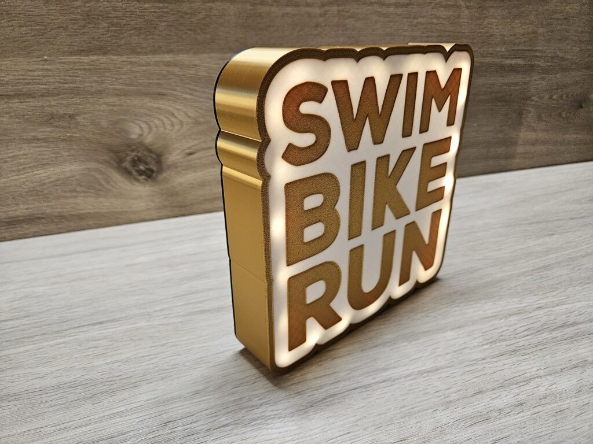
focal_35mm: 23
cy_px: 222
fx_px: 394
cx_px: 296
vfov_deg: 58.9
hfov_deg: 73.9
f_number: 1.8
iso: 500
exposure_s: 1/100
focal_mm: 5.4
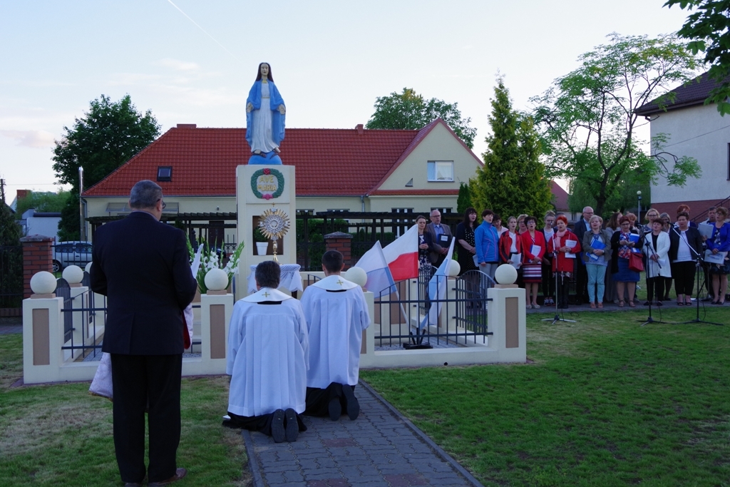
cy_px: 244
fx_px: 852
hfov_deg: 46.4
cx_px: 365
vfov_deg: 31.9
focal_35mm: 42
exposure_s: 1/125
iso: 800
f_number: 8
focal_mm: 28
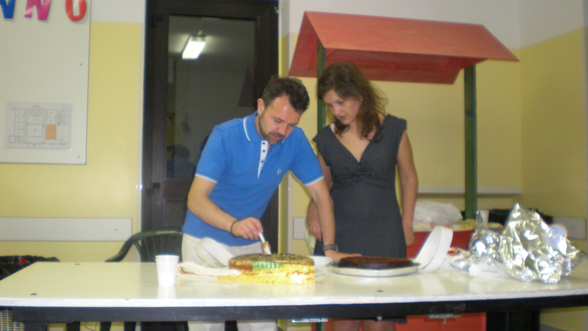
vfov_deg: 28.3
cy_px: 144
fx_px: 655
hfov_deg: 48.4
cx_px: 290
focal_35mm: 42
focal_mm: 6.3
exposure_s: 1/30
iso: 217
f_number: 3.1
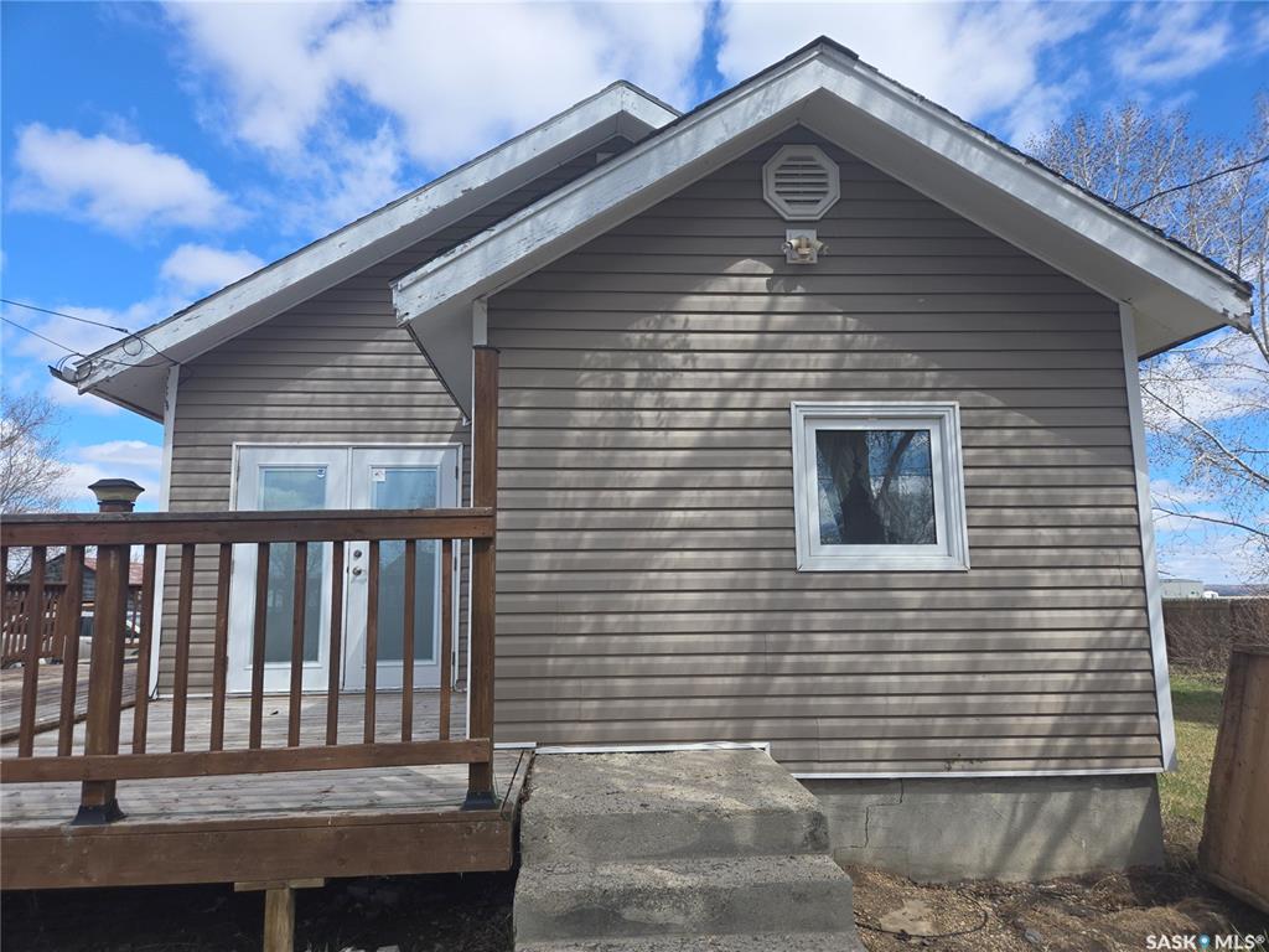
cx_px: 634
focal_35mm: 23
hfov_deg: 73.9
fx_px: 843
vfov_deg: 58.9
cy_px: 476
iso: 25
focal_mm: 5.4
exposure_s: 1/1297
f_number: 1.8
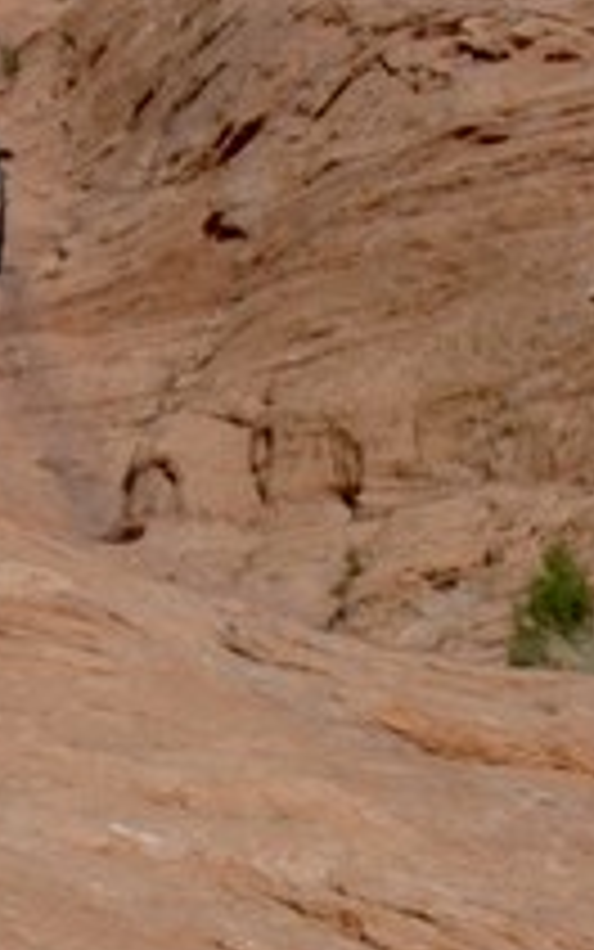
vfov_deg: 9.4
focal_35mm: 222
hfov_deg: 5.9
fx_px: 5746
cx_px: 0
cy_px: 531
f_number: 6.1
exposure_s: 1/640
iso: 100
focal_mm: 14.2
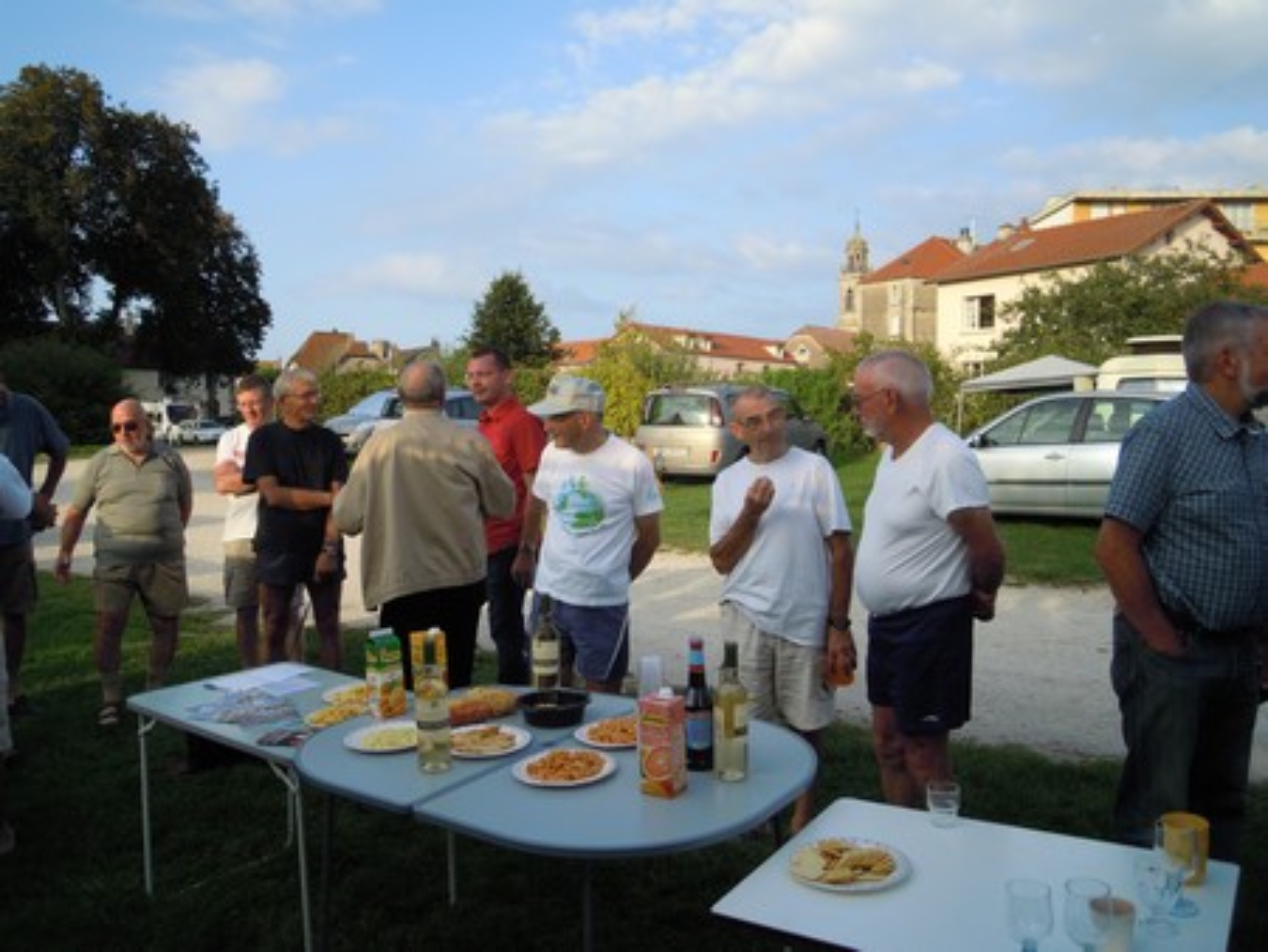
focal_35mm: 28
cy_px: 476
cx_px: 634
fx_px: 1026
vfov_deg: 49.8
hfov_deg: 63.4
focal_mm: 5
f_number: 2.7
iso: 100
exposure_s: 1/800
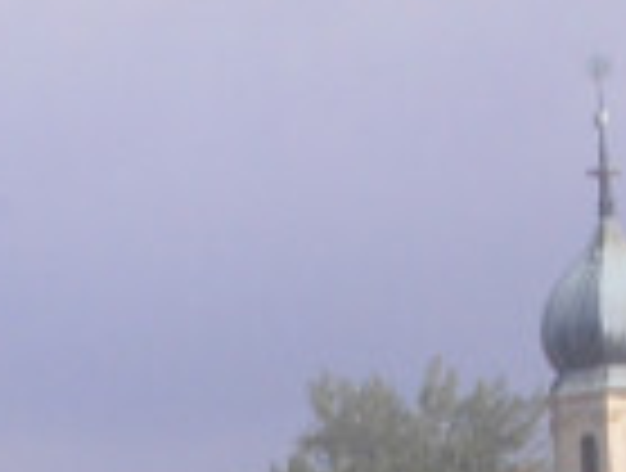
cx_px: 225
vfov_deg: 5.2
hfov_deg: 7.1
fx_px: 5059
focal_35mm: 279
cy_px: 1178
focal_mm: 6.2
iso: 64
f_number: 5.6
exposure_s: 1/200
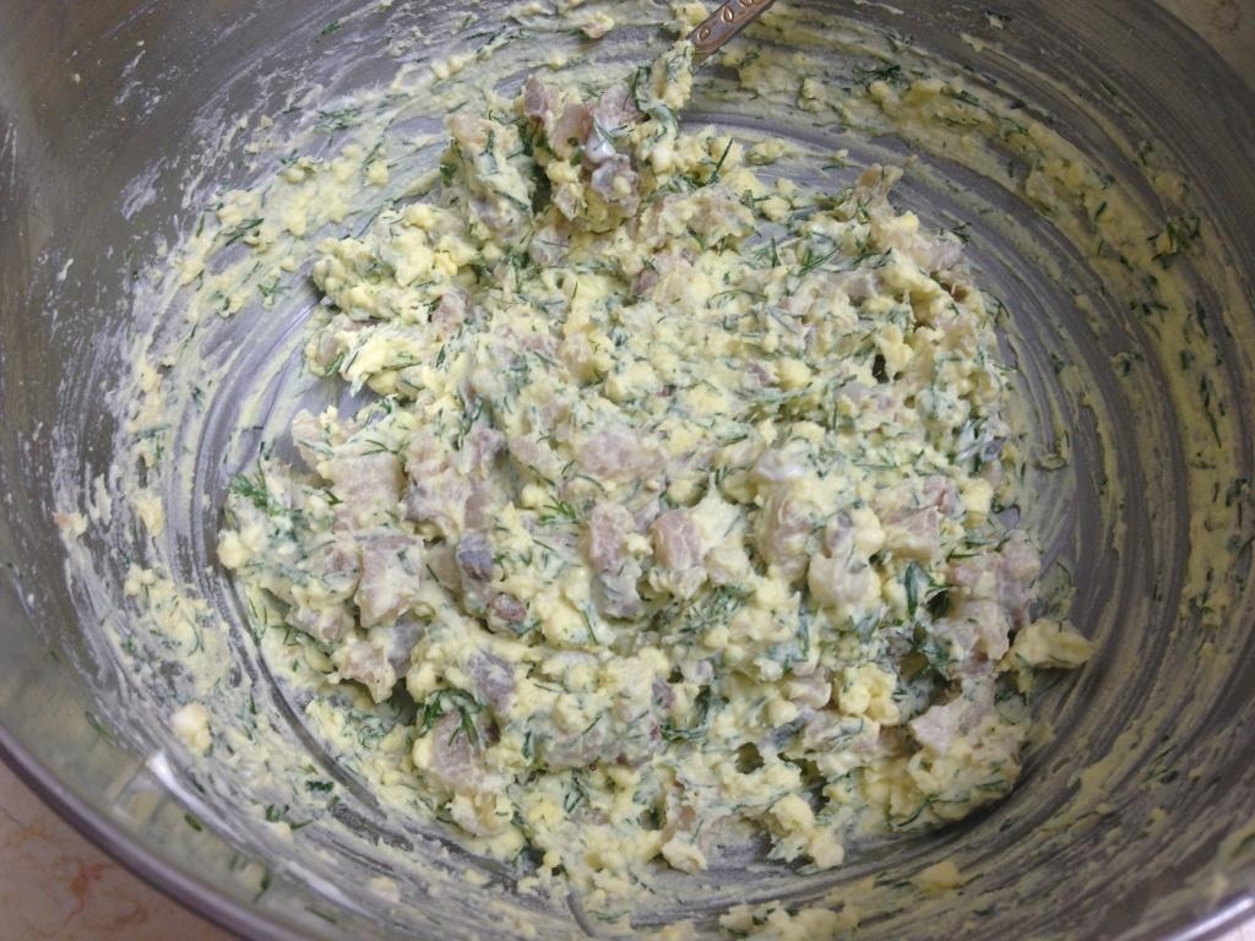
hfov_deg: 55.4
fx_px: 1196
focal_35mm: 33
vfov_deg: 42.9
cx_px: 628
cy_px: 470
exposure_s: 1/20
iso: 50
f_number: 2.4
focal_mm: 4.12
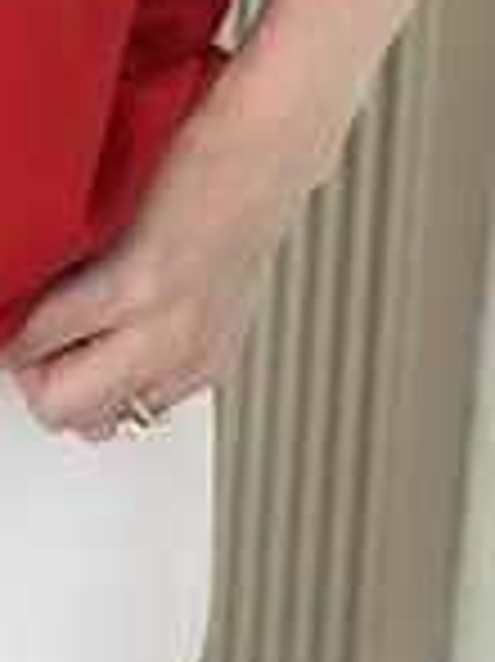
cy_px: -304
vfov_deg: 11.0
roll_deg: -2.8
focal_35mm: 174
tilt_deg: -12.6
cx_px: -261
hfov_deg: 8.3
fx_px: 3322
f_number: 1.78
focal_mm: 6.86
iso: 64
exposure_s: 1/100
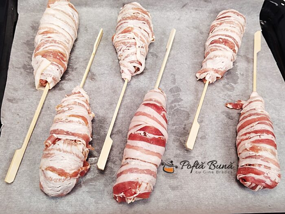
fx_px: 354
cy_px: 107
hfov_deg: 43.9
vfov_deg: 33.6
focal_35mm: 43
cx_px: 142
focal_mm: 5.25
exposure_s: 1/50
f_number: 1.75
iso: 347
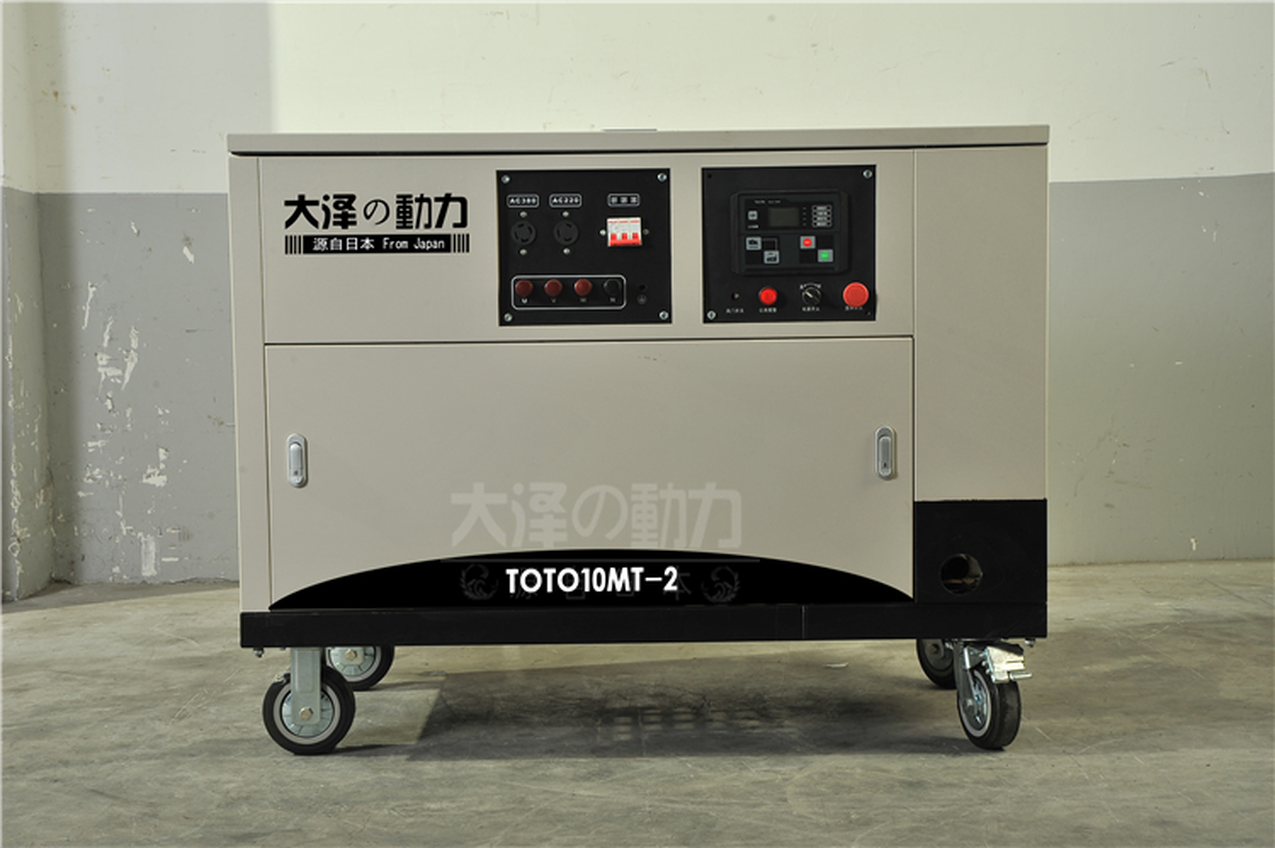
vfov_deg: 20.6
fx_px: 2336
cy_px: 424
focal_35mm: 66
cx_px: 638
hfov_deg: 30.5
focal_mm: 66
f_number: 14
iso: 160
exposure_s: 1/125
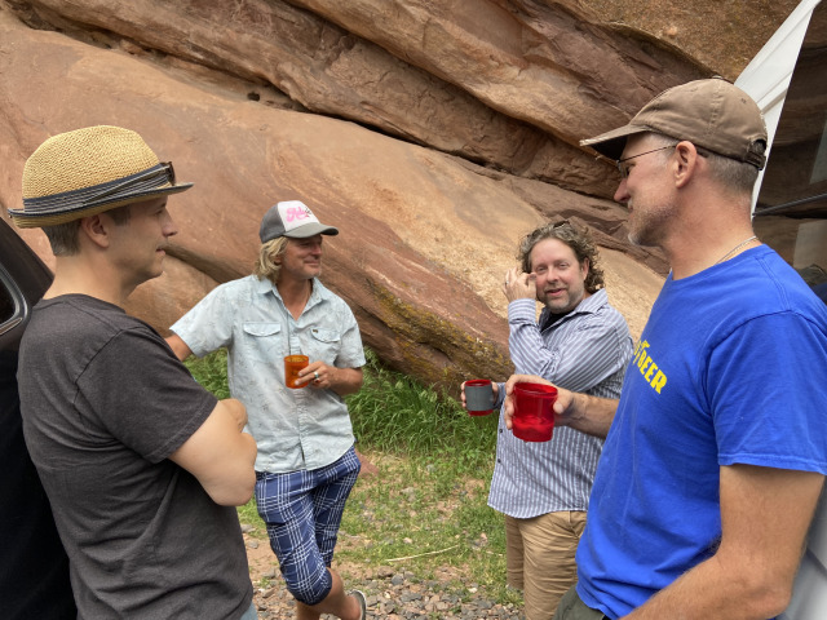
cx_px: 414
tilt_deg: -3.5
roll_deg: +0.6
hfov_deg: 67.3
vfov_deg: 53.1
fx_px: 621
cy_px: 310
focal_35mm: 26
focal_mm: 4.25
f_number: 1.8
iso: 64
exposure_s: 1/121
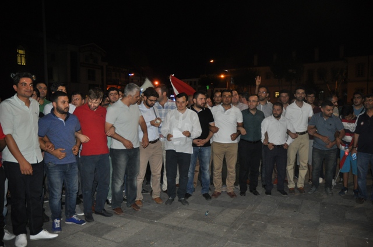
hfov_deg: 67.4
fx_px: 279
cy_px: 124
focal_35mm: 27
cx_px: 186
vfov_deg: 47.8
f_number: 3.5
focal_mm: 18
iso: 800
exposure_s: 1/60
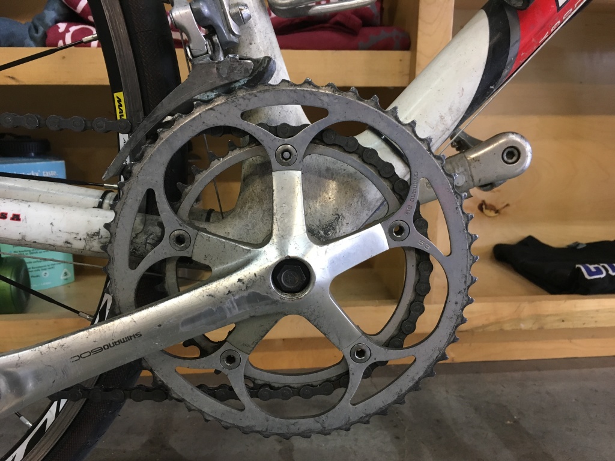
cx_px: 308
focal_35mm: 29
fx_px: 515
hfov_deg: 61.7
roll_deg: +0.2
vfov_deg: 48.2
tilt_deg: -13.7
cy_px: 230
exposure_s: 1/30
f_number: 2.2
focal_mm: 4.15
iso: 100
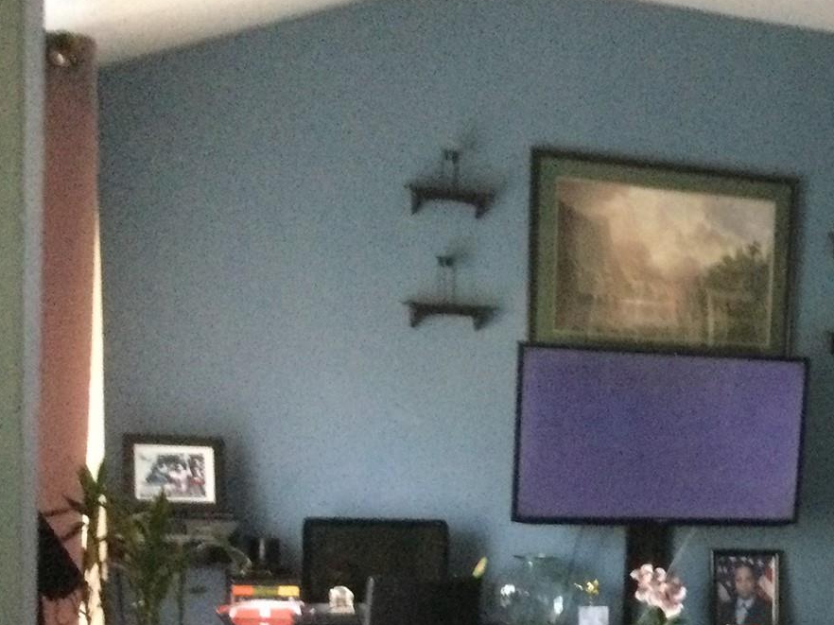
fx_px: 1734
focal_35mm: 72
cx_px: 901
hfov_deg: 25.2
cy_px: 568
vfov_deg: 20.0
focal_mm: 3.3
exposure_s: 1/15
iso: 500
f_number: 2.4
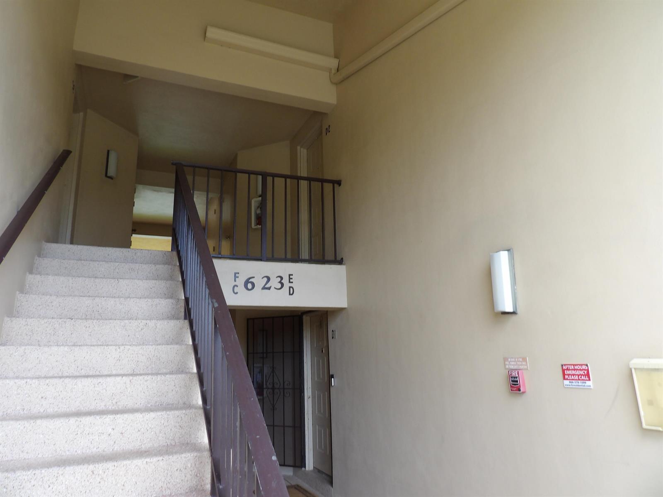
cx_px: 332
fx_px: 460
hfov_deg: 71.6
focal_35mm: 24
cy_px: 248
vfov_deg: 56.8
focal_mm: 4.3
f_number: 3.2
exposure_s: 1/33
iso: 113
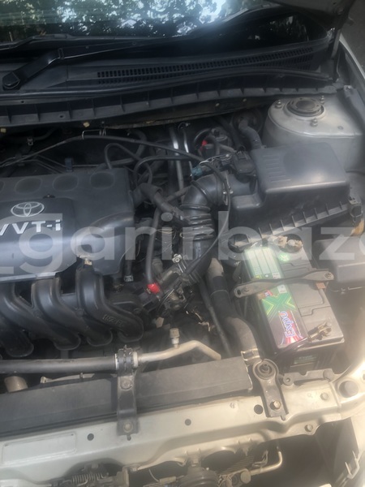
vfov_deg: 63.4
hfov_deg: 49.7
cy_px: 244
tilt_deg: -47.9
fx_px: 394
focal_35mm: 28
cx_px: 182
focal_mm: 3.99
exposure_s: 1/120
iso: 50
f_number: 1.8
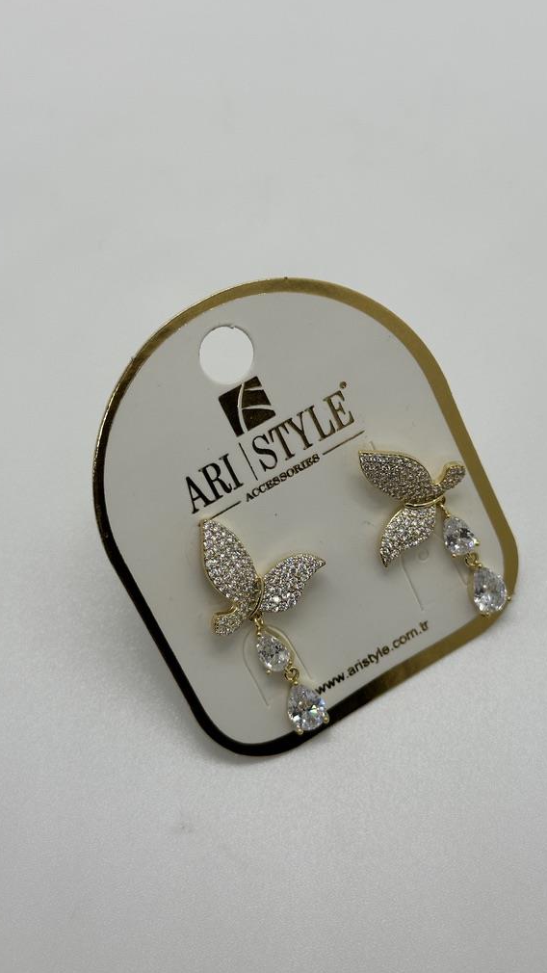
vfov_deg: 39.2
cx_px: 312
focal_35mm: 53
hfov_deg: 22.6
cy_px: 481
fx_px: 1367
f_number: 1.78
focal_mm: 6.86
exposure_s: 1/247
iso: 50
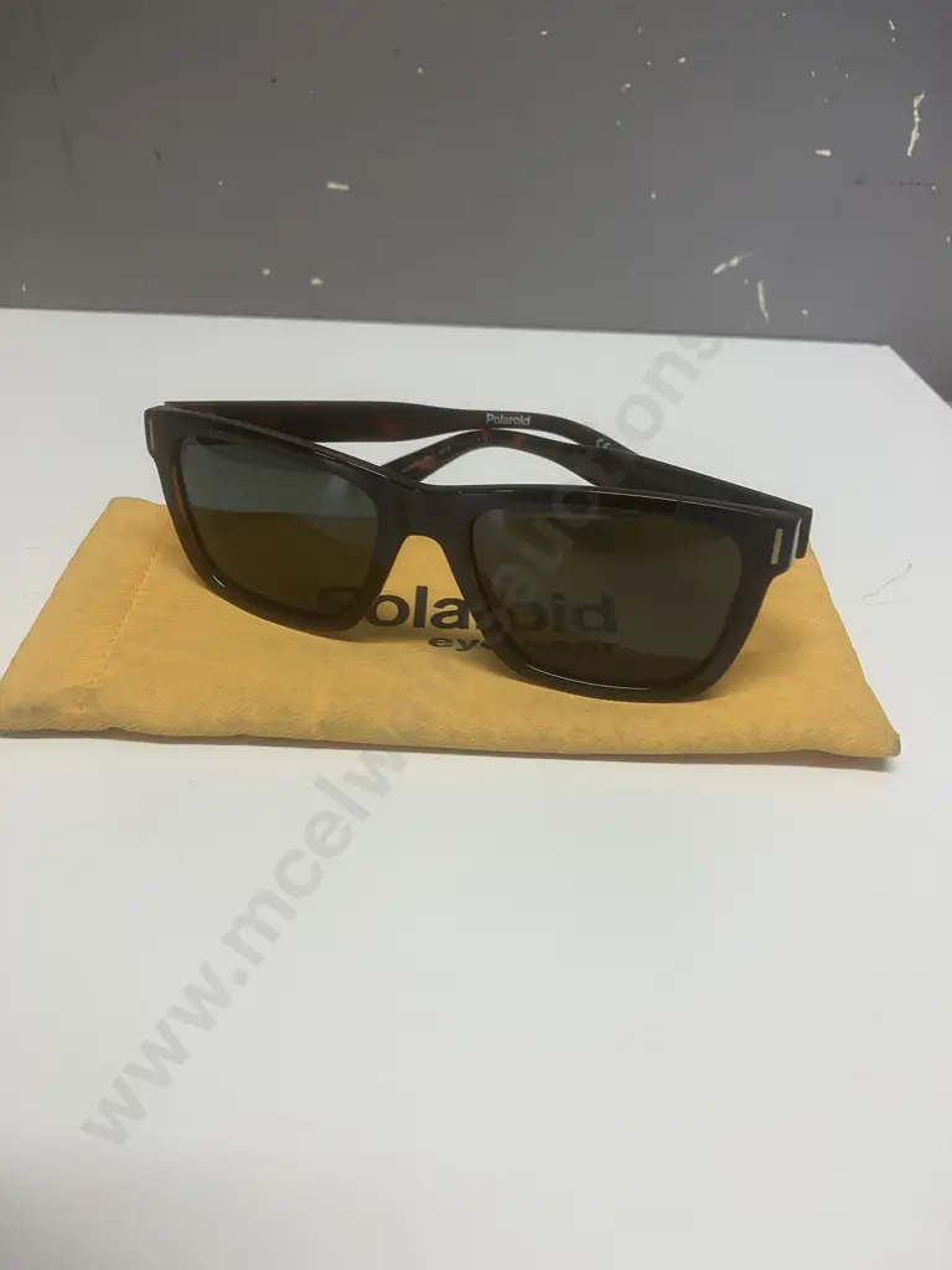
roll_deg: -2.9
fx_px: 1027
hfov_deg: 49.7
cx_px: 476
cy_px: 635
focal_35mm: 28
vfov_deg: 63.4
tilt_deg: -29.6
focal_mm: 3.99
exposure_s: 1/50
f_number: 1.8
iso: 40
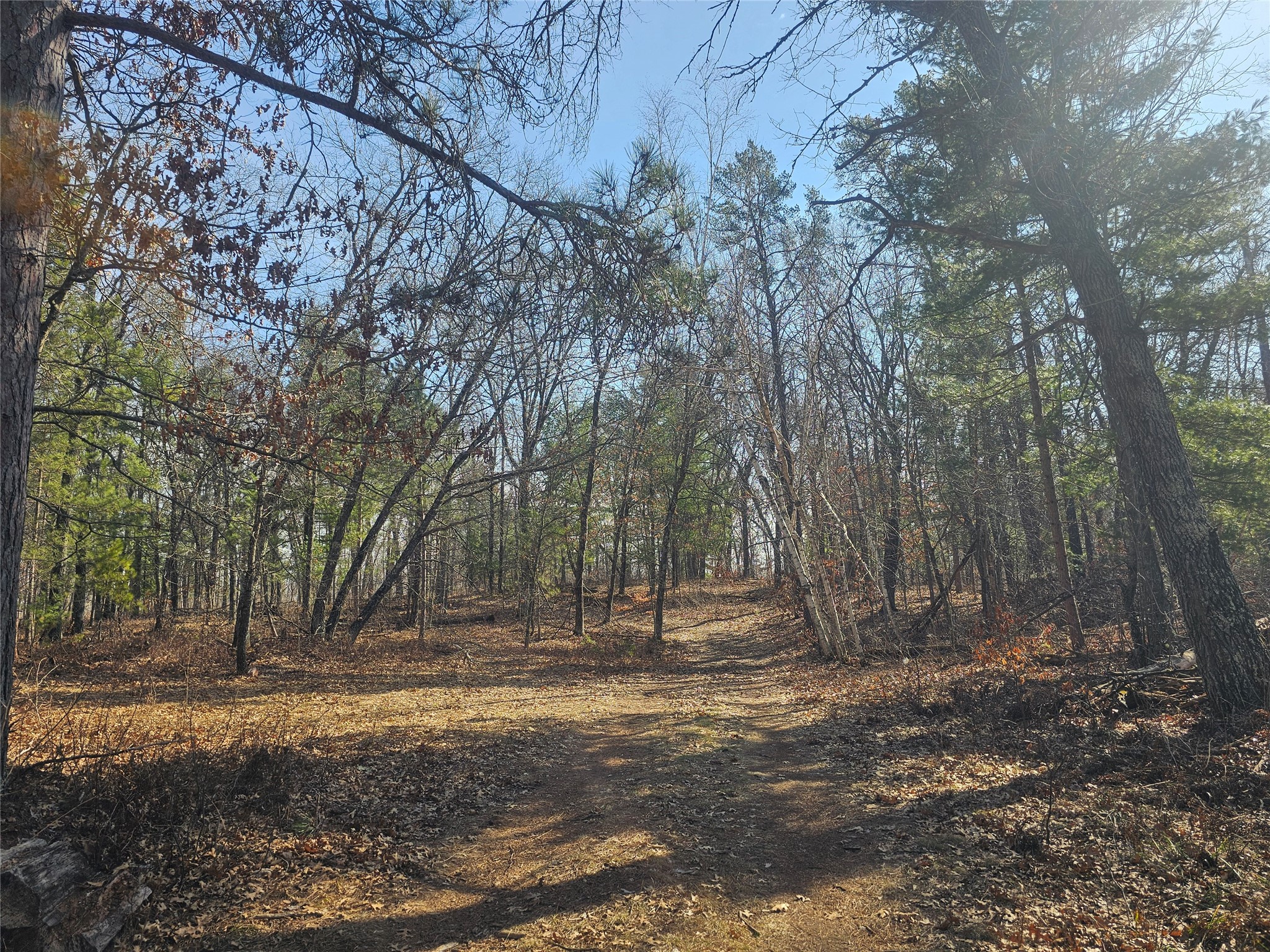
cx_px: 635
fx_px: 844
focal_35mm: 23
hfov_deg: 73.9
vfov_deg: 58.9
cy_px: 476
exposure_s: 1/289
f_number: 1.7
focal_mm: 6.3
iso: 10
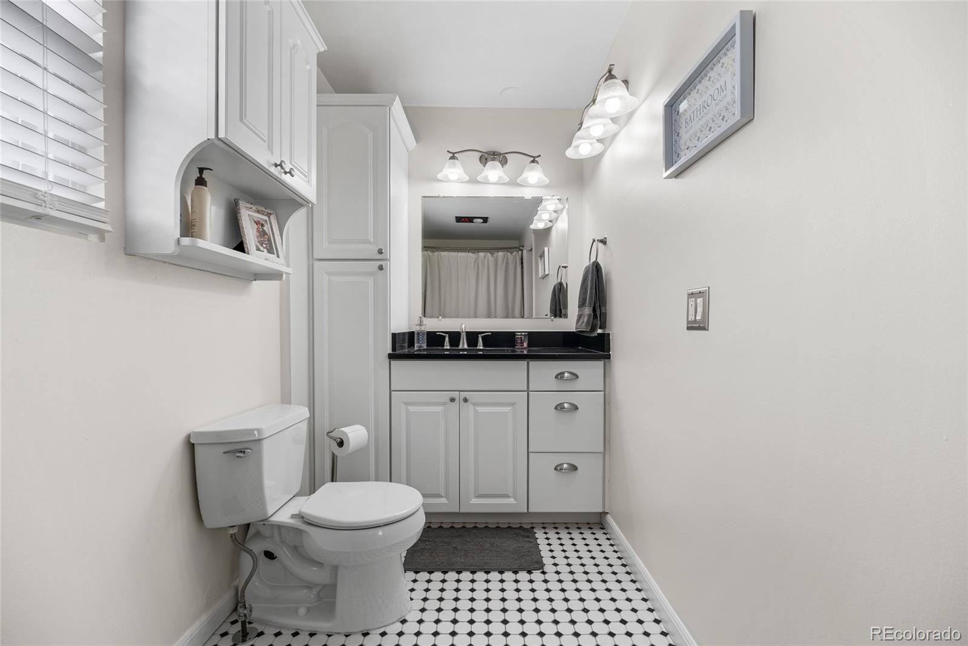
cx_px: 484
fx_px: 430
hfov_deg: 96.7
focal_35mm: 16
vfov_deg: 73.8
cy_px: 323
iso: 200
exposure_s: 1/6
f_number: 8
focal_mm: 16
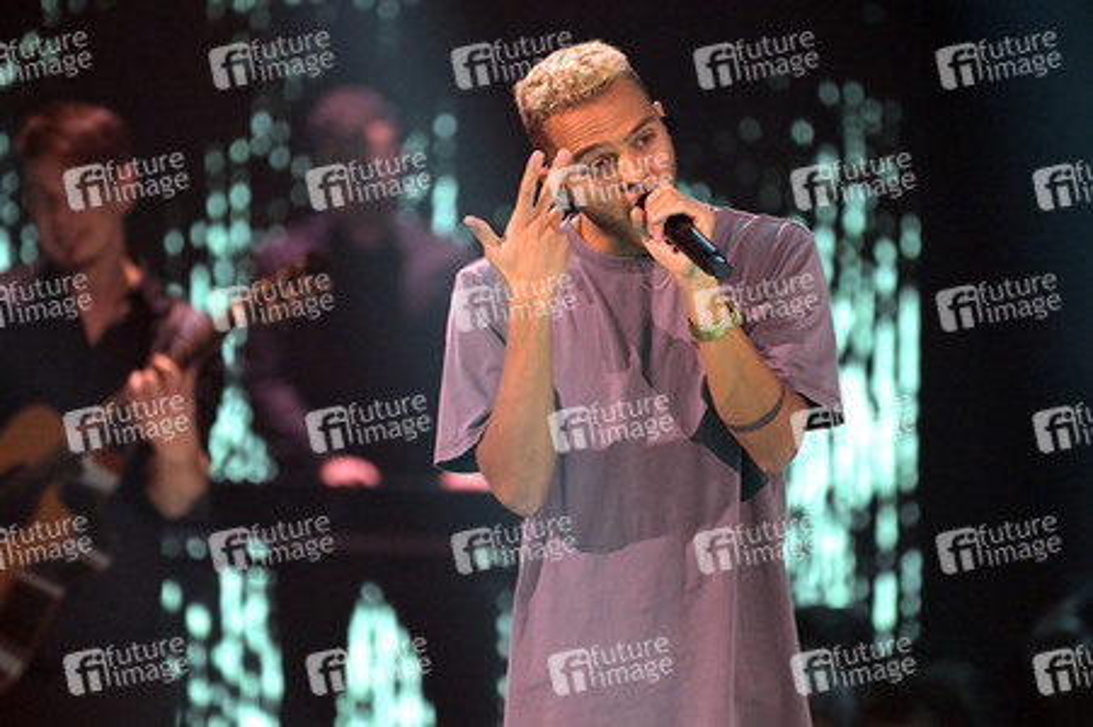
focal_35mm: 500
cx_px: 546
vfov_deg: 2.7
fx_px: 15169
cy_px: 364
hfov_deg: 4.1
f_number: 5.6
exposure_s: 1/400
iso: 8000
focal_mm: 500
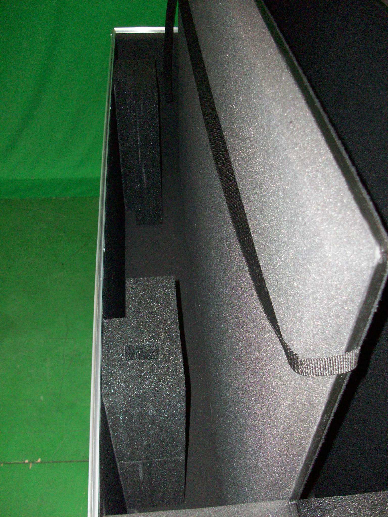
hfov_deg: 41.8
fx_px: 508
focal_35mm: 34
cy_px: 258
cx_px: 194
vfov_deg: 54.0
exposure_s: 1/30
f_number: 2.8
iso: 160
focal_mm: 5.7
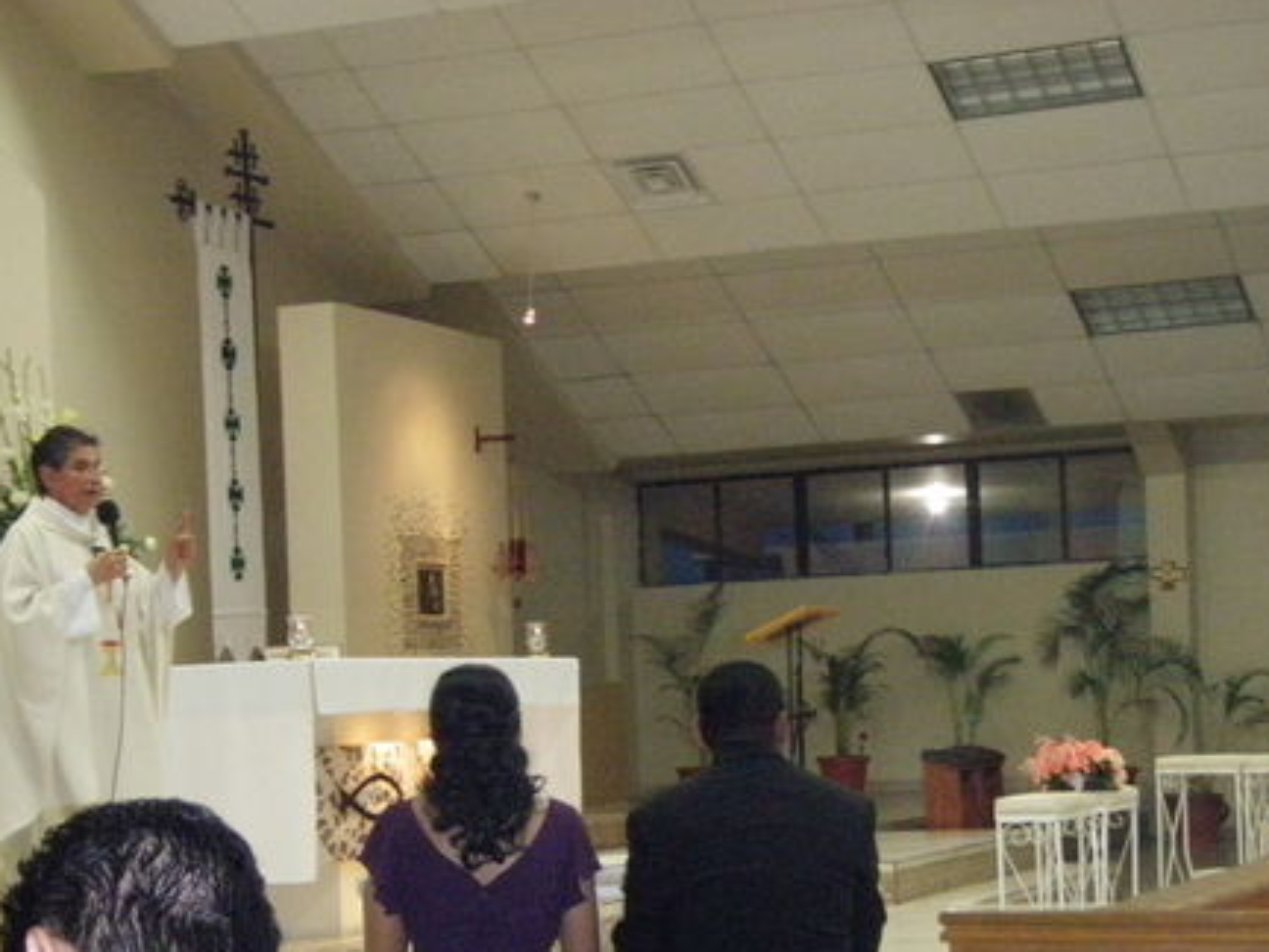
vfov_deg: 17.1
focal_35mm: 86
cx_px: 699
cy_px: 652
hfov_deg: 22.7
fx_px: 3153
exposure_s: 1/40
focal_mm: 10.28
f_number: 4.2
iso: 800
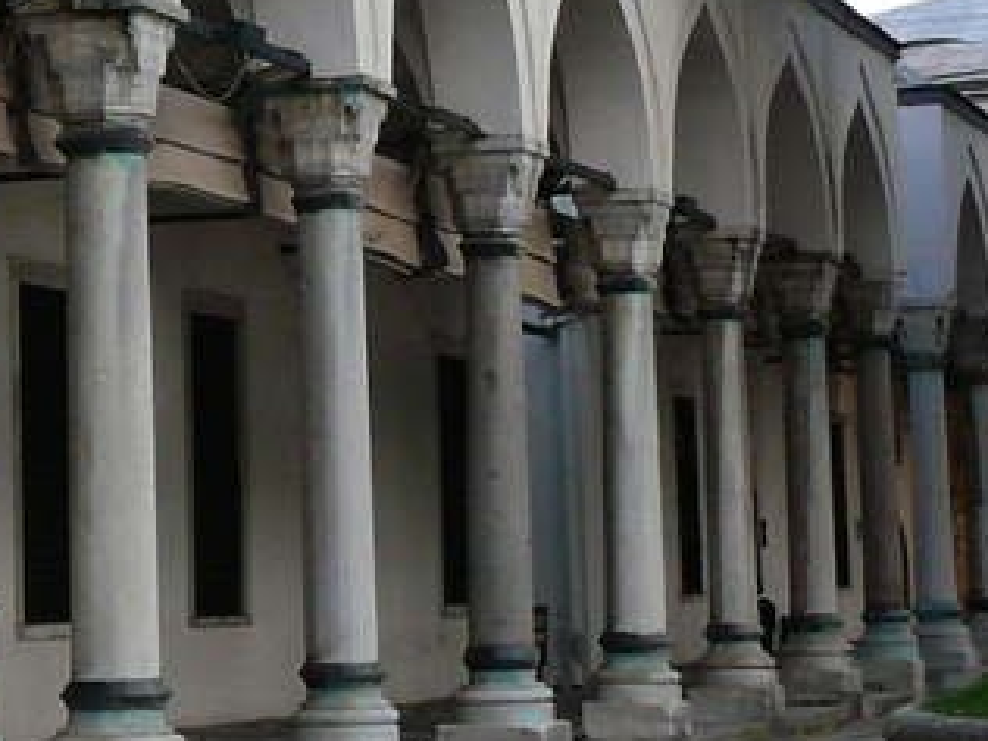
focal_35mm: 133
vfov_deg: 11.1
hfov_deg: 14.2
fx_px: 3796
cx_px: -319
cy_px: 116
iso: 200
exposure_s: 1/125
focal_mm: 7.4
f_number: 5
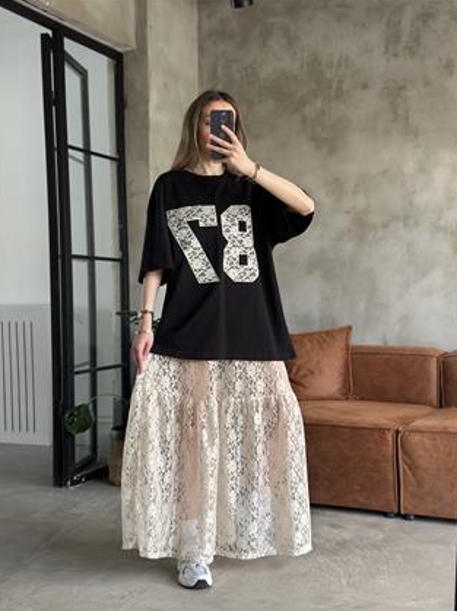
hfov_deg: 29.6
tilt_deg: -24.2
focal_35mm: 49
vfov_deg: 38.9
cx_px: 228
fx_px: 863
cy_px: 308
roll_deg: -0.8
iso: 200
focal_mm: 6.86
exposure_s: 1/60
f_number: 1.78
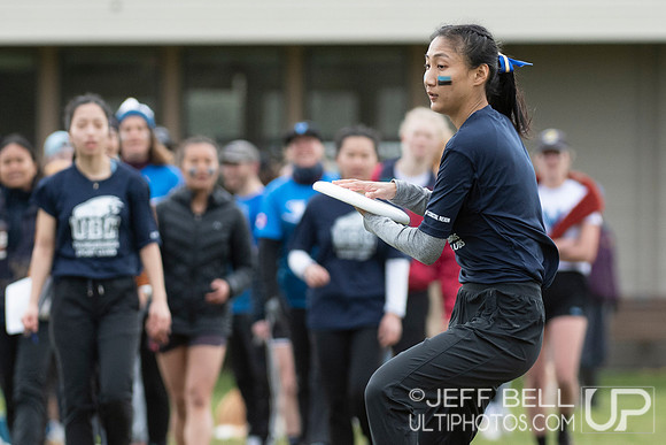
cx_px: 496
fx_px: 12403
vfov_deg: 2.1
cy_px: 244
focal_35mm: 670
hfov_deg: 3.1
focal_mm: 240
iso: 720
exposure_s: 1/1250
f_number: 4
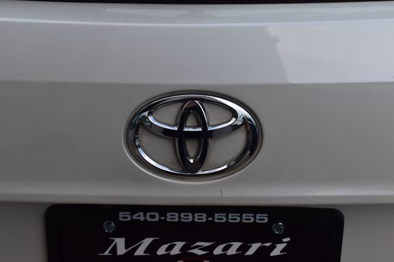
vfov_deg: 19.7
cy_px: 131
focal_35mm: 69
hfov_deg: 29.3
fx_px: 755
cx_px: 197
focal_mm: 46
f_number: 8
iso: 400
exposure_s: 1/50
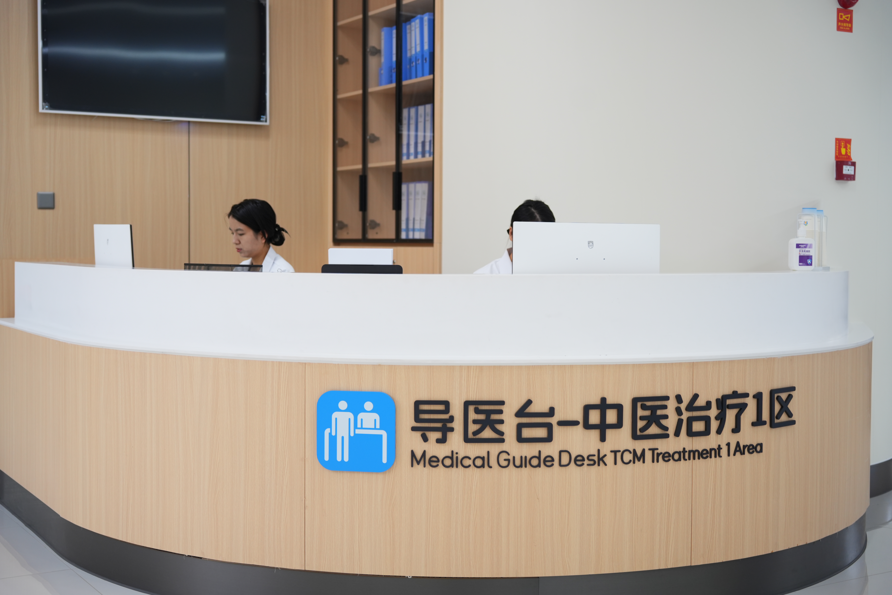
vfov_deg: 28.3
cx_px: 446
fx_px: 1179
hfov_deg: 41.4
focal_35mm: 48
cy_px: 298
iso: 400
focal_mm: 47.6
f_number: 2.8
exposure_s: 1/100
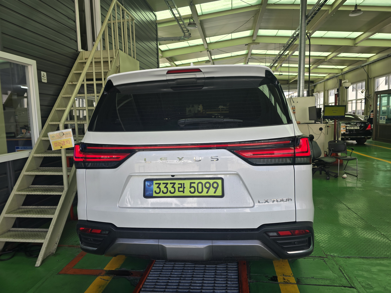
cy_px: 146
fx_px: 260
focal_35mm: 23
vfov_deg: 58.9
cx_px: 196
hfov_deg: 73.9
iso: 12
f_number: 1.7
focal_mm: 6.3
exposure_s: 1/133
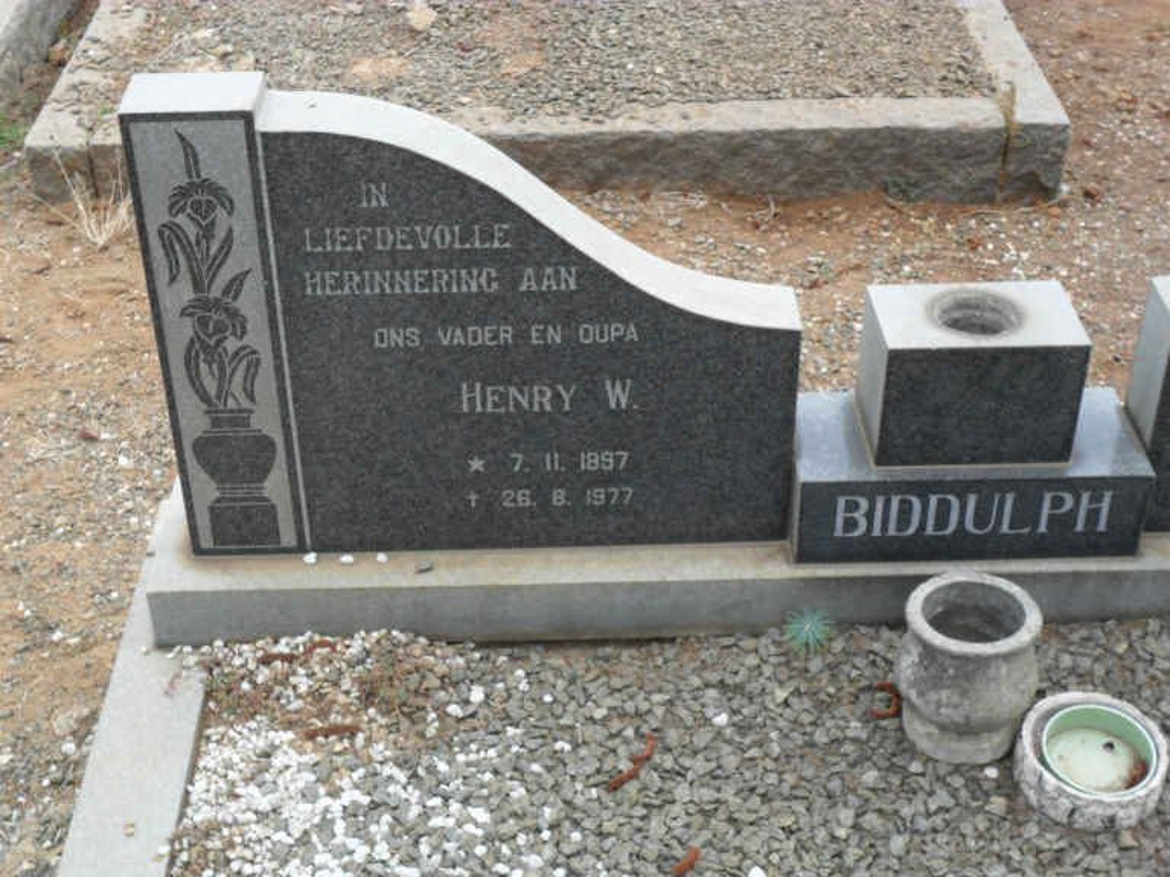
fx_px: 1758
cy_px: 438
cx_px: 585
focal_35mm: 52
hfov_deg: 36.8
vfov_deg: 28.0
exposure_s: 1/90
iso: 100
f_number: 5
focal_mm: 9.3
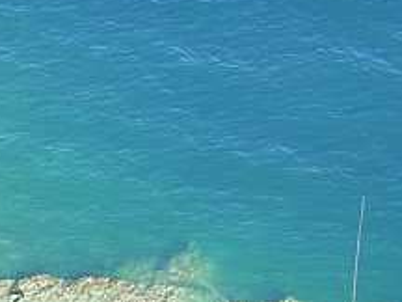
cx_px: 268
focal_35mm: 114
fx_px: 1324
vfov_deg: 12.8
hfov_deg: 17.2
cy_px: 330
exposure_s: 1/100
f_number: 4.3
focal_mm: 8.5
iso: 125
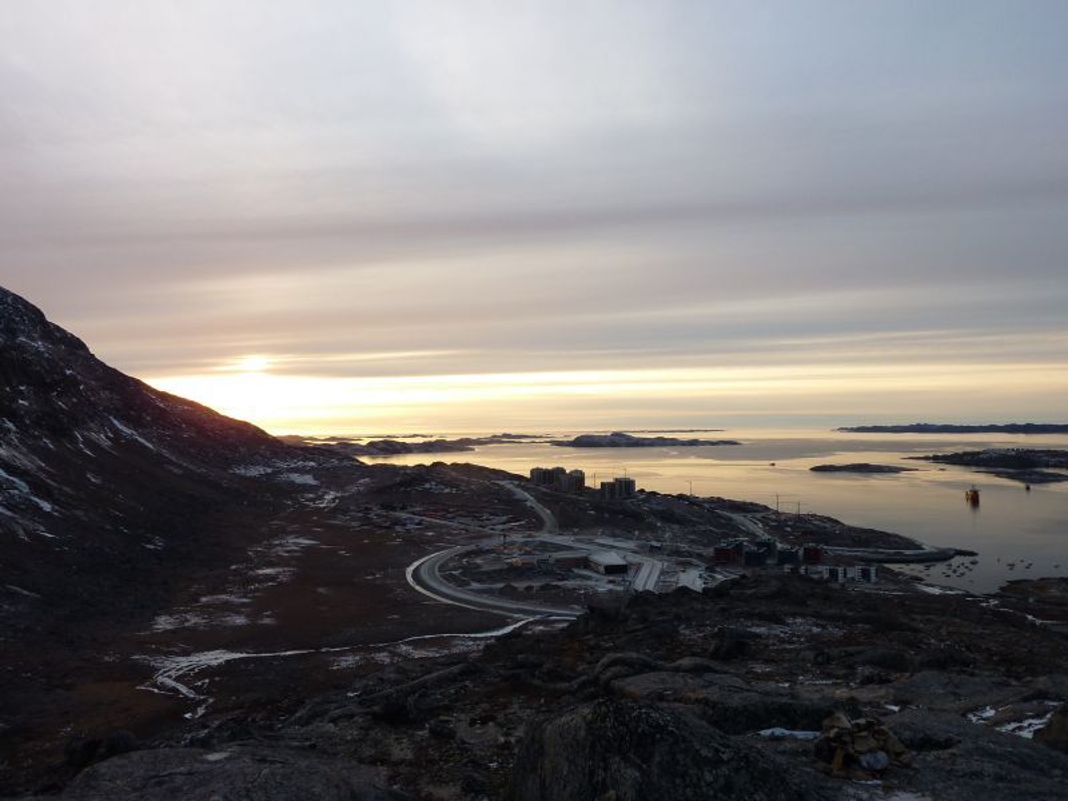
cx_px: 534
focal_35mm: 25
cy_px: 400
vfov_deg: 54.9
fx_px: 771
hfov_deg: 69.4
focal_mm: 4.1
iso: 80
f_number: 4
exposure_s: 1/160
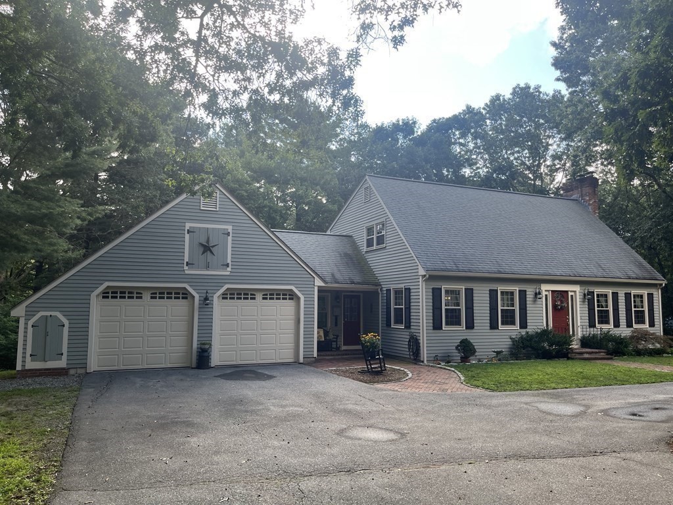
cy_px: 252
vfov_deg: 53.1
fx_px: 505
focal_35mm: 26
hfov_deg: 67.3
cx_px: 336
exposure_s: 1/457
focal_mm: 5.1
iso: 50
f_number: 1.6
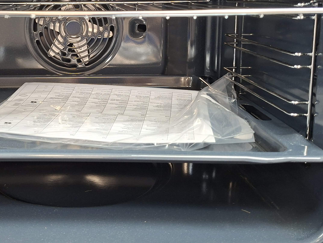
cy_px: 51
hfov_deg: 42.2
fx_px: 401
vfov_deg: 32.7
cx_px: 72
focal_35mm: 43
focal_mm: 5.54
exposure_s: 1/33
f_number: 1.8
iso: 400
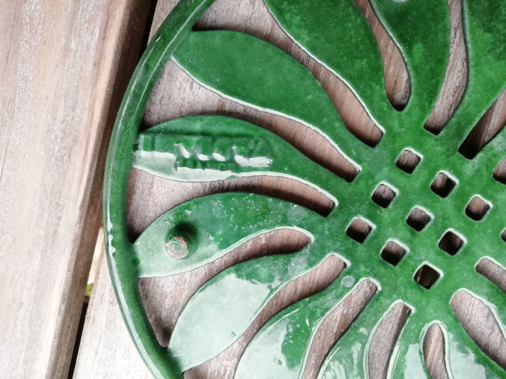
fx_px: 380
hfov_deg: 67.3
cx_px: 253
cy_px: 190
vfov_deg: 53.1
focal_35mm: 26
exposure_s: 1/100
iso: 100
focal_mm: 3.21
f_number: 2.2
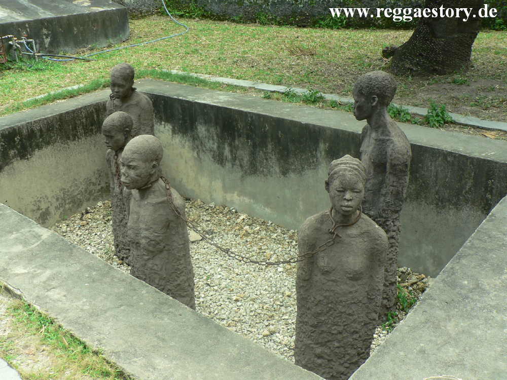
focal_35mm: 35
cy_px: 190
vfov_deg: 40.7
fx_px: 513
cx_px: 254
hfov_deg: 52.6
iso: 64
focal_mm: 6
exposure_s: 1/100
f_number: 4
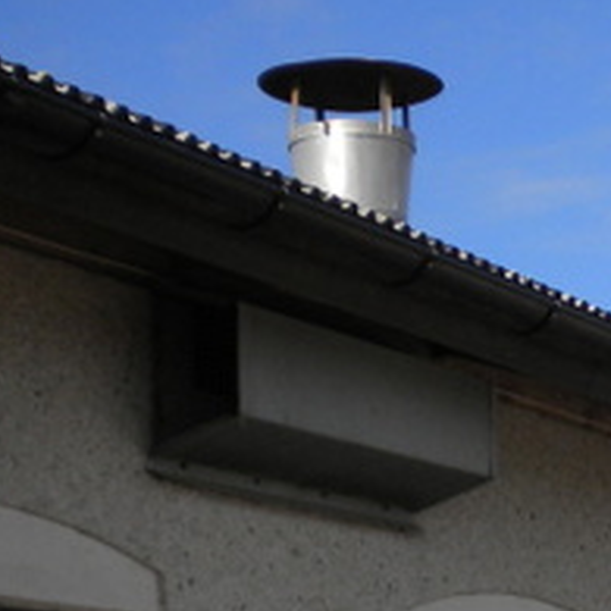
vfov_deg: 13.1
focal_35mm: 127
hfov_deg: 13.1
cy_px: 884
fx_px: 2536
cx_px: 862
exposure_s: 1/786
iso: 80
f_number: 4.6
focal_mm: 6.3
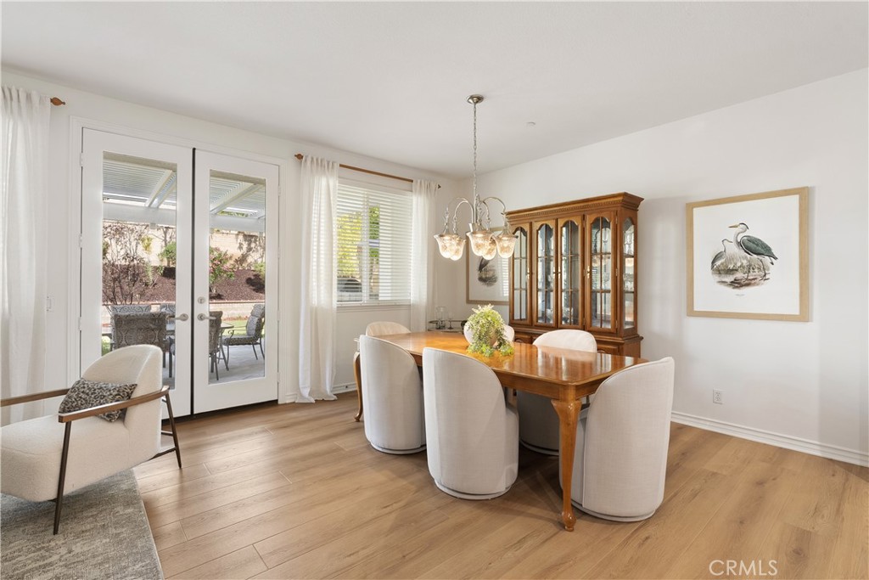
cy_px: 290
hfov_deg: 96.7
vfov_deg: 73.8
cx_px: 434
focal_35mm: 16
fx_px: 386
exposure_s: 1
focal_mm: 16
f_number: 9
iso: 320
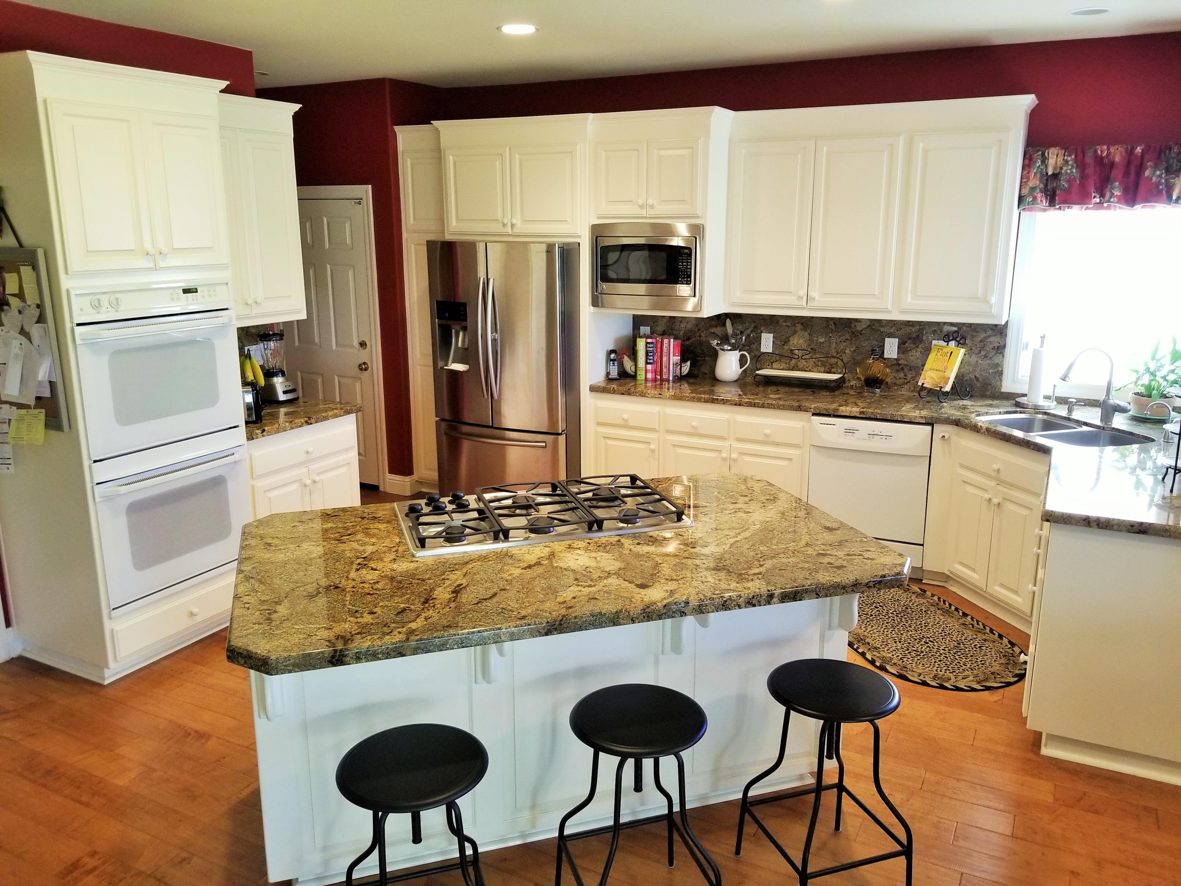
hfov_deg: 67.3
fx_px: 887
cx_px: 590
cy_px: 443
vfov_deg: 53.1
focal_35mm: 26
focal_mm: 4.3
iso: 200
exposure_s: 1/30
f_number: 1.7
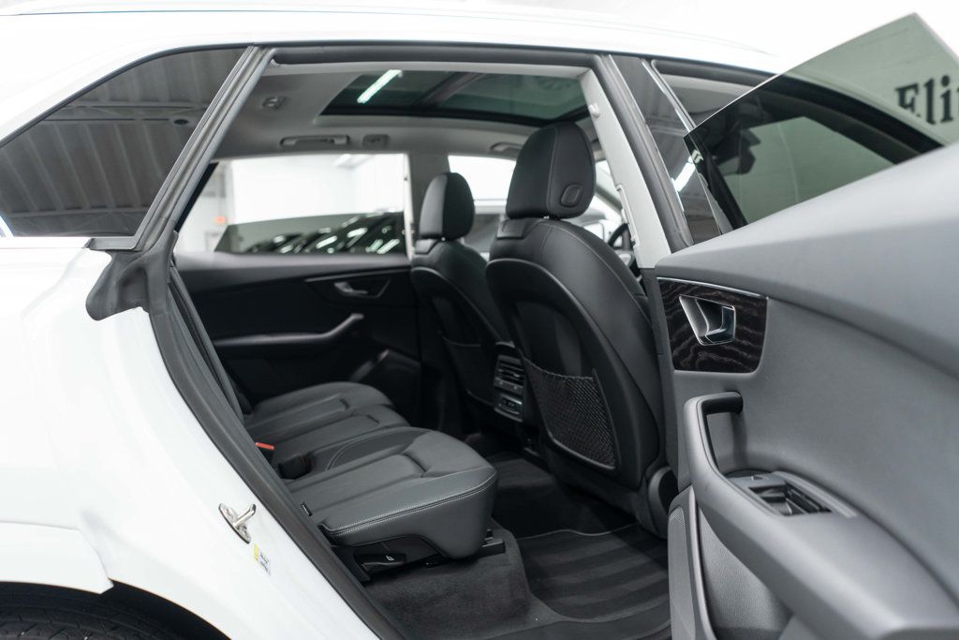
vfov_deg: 46.4
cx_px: 480
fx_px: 746
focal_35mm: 28
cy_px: 320
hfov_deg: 65.5
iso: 800
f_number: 3.2
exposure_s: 1/50
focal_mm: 28
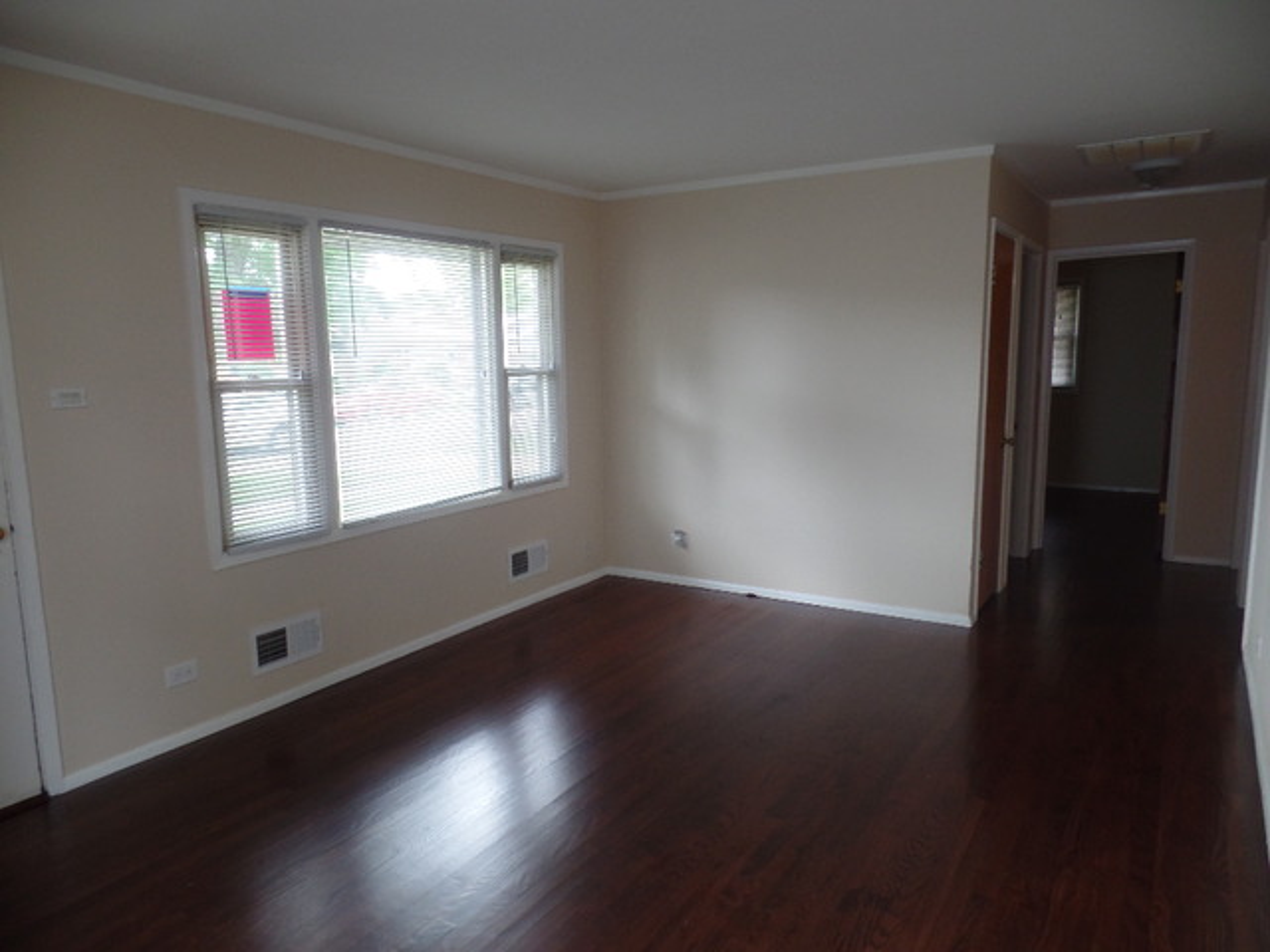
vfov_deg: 58.9
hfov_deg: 73.9
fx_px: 844
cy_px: 476
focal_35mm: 23
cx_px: 635
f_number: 2.8
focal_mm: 4.1
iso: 120
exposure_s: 1/30
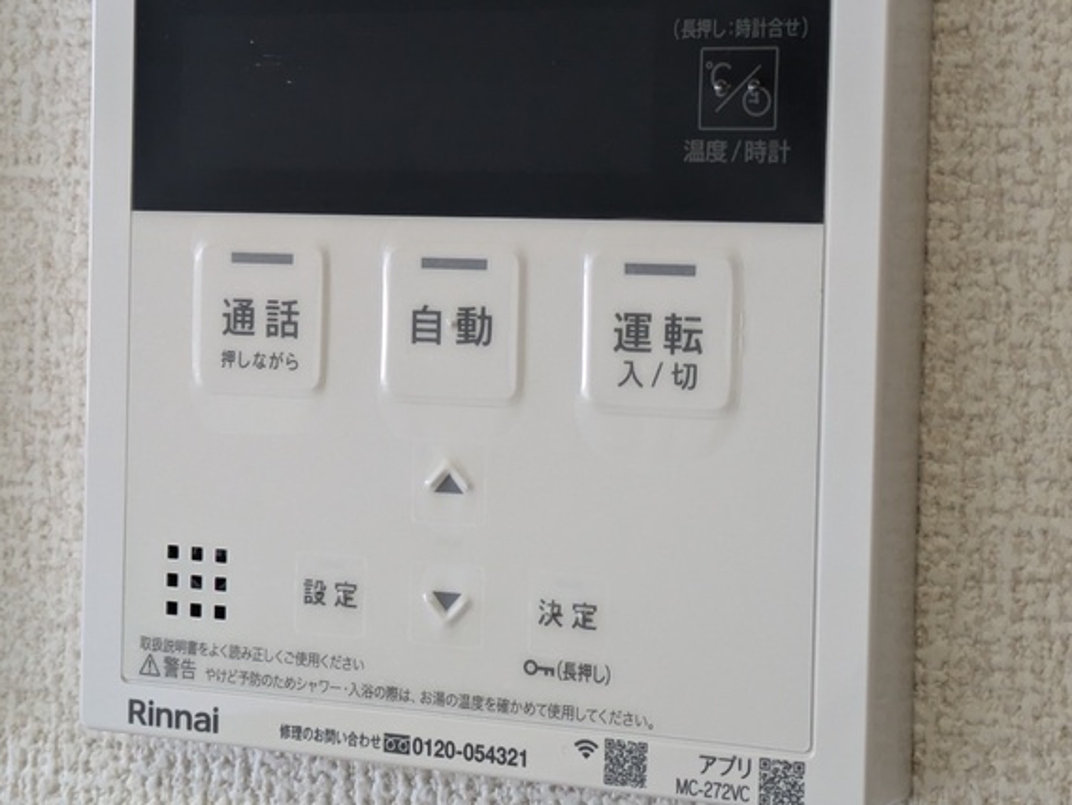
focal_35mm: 86
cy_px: 345
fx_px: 2664
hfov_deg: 22.7
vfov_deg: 17.2
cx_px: 477
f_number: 1.89
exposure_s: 1/120
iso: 192
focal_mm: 5.43
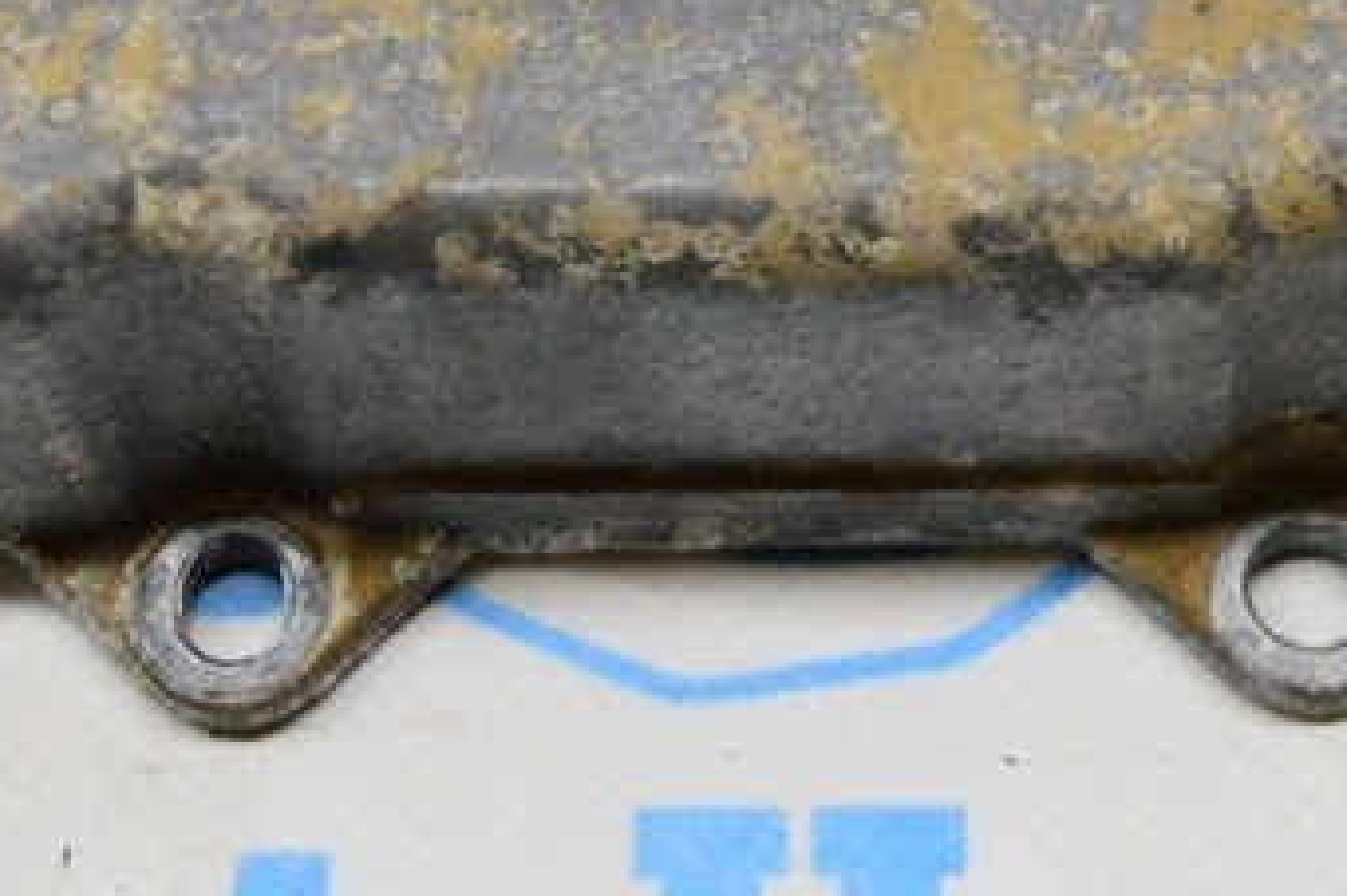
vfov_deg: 12.0
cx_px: 715
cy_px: -30
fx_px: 4207
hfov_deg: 18.2
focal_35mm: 112
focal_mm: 25
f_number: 4
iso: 6400
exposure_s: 1/800
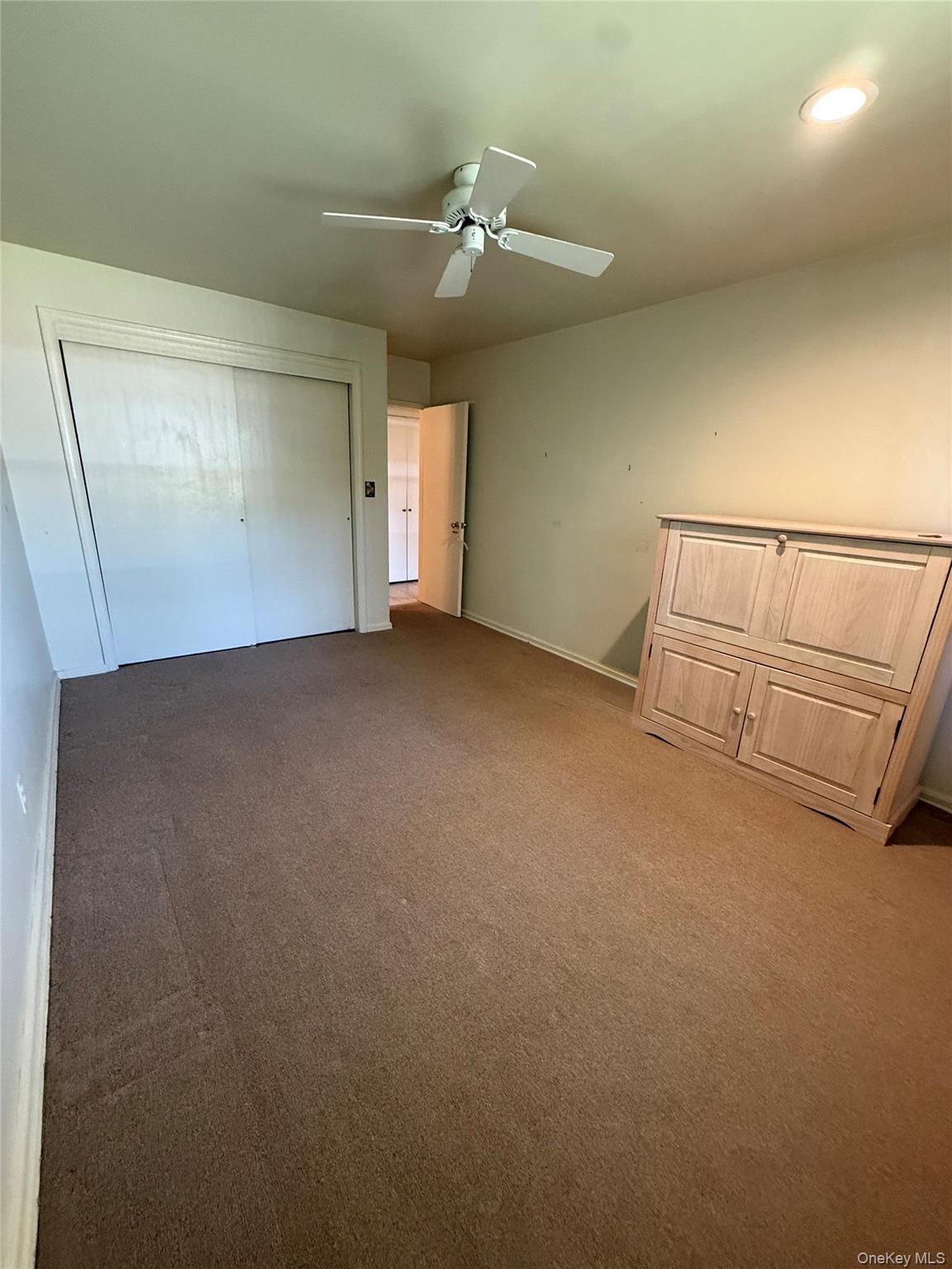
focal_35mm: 14
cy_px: 634
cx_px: 476
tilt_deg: -15.9
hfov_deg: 85.7
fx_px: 513
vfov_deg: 102.1
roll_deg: -2.1
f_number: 2.2
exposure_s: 1/60
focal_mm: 2.22
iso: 500
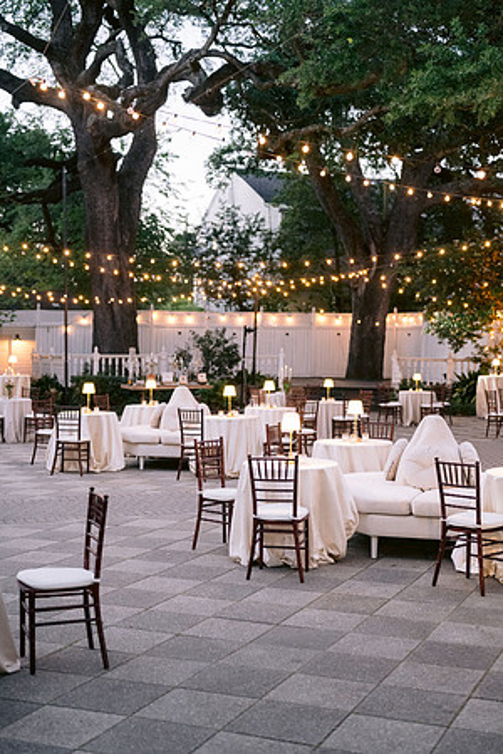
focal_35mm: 50
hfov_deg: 27.0
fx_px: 1048
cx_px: 252
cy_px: 377
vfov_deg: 39.6
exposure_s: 1/100
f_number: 2.5
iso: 1600
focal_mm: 50
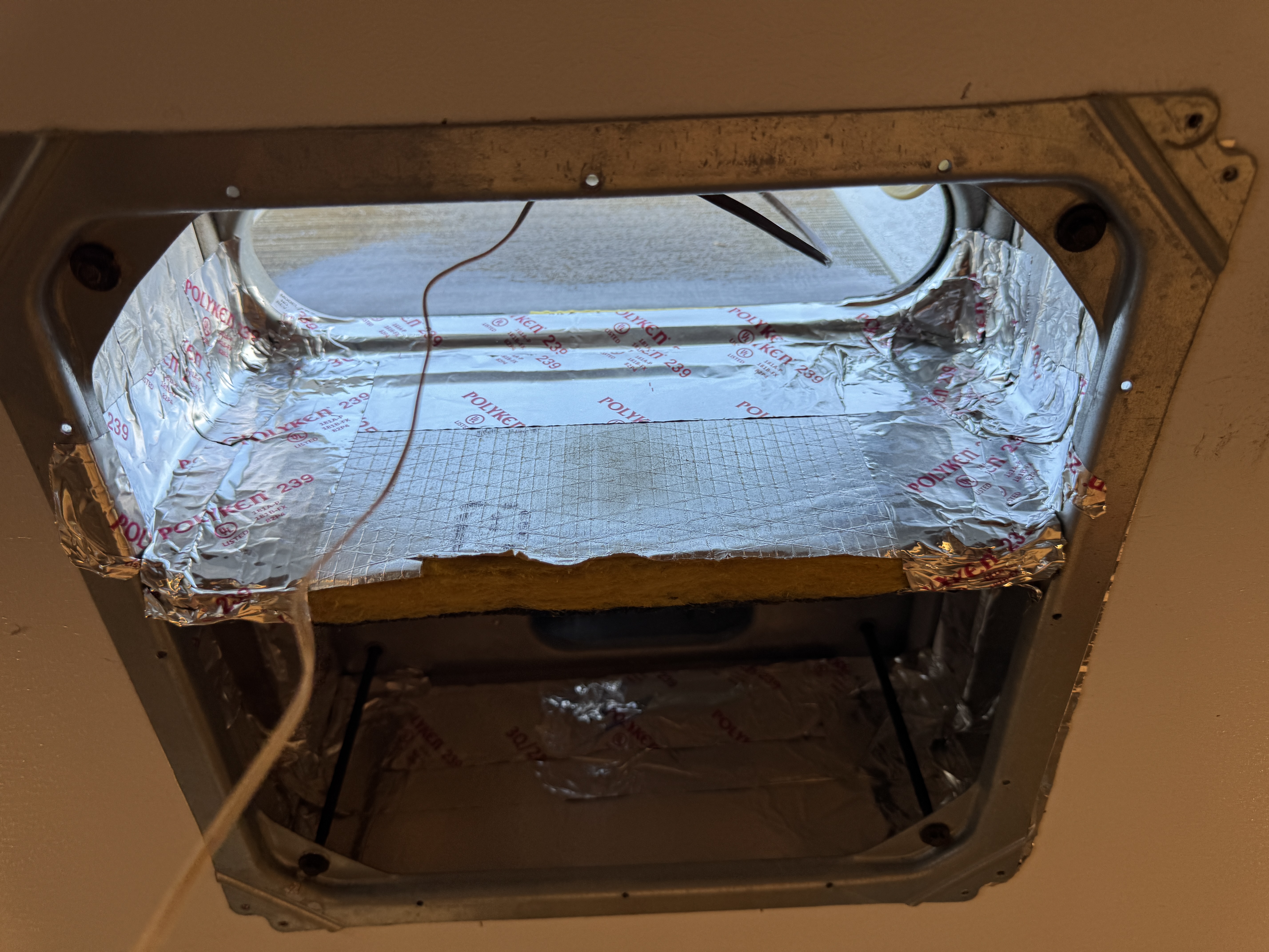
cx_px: 634
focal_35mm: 24
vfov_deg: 56.8
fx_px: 880
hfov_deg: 71.6
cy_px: 476
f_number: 1.78
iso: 64
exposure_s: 1/121
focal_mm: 6.76
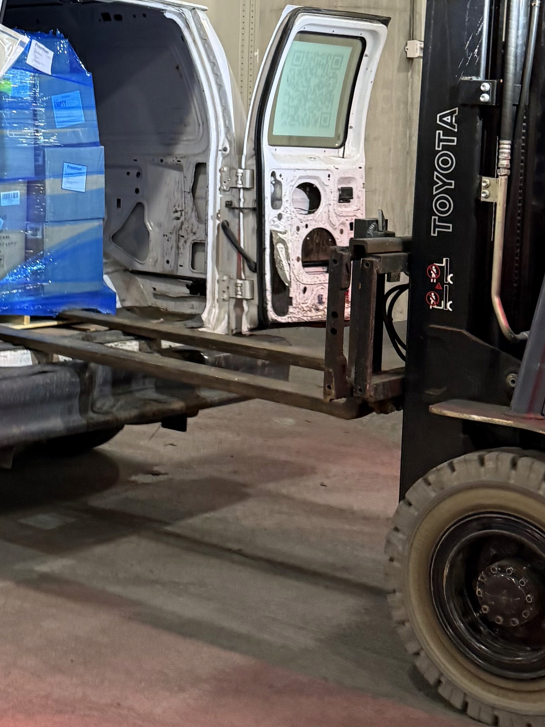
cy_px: 96
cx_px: 87
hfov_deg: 22.9
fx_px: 1323
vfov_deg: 29.6
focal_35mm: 63
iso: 320
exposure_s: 1/60
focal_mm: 6.76
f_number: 1.78
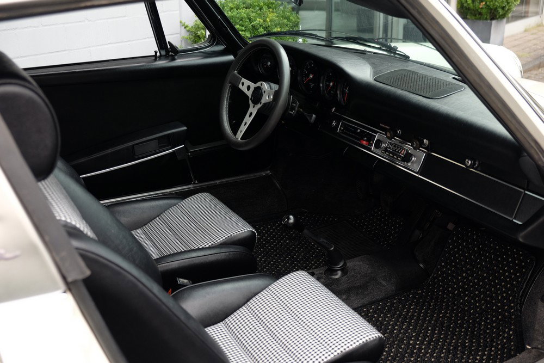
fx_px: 635
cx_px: 272
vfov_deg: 31.9
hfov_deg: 46.4
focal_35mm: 42
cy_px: 182
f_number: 3.2
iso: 250
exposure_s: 1/60
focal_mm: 27.7
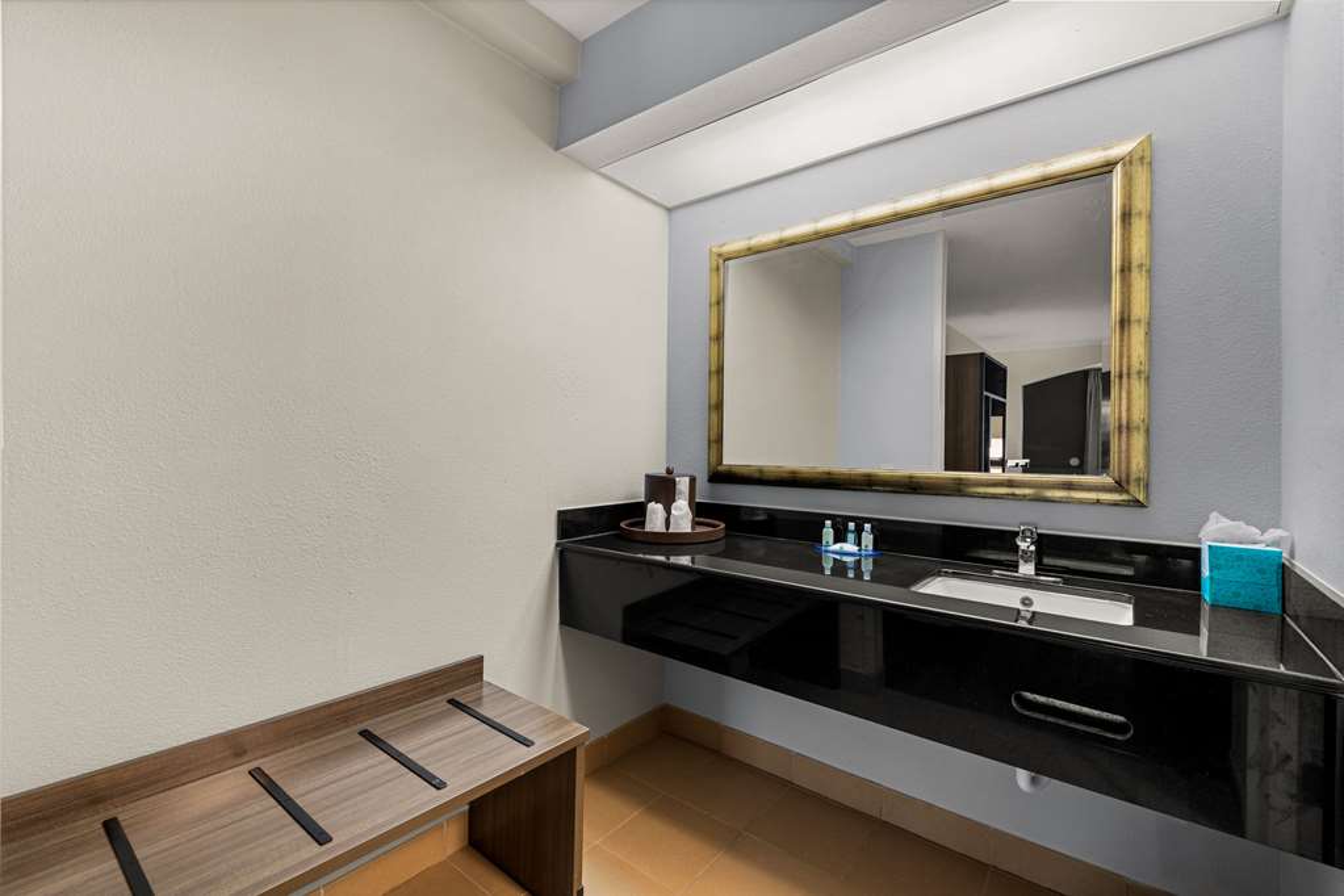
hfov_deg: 96.7
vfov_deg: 73.7
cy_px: 448
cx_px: 672
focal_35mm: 16
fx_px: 597
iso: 320
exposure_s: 1
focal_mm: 16
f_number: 11
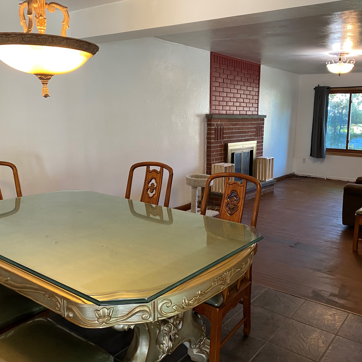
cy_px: 181
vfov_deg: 52.5
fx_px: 367
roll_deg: +0.1
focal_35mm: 31
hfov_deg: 51.9
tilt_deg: -12.3
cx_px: 228
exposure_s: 1/60
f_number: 1.8
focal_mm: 4.25
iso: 250
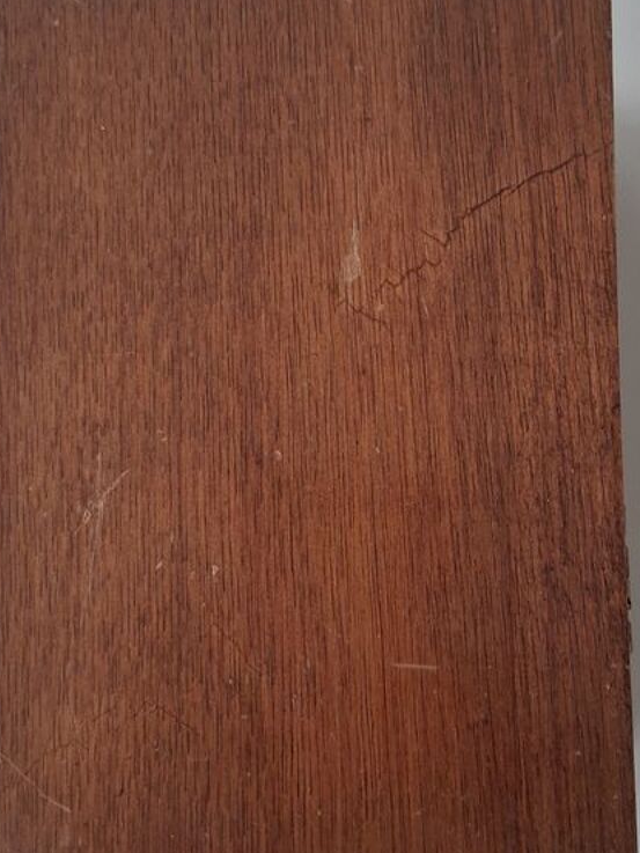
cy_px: 409
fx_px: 1158
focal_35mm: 47
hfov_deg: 30.9
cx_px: 339
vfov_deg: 40.4
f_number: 1.8
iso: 200
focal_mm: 3.98
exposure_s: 1/100
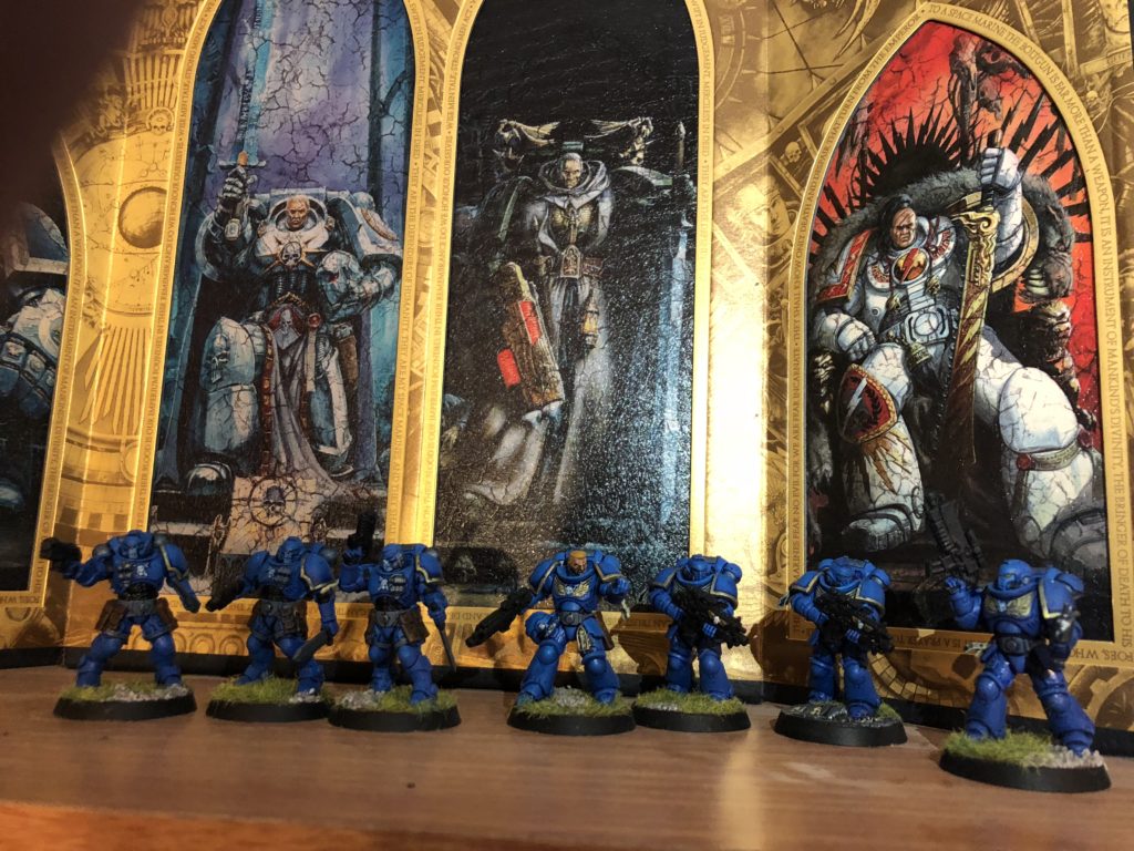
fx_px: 917
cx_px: 567
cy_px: 426
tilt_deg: +8.0
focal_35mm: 28
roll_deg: -1.3
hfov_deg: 63.4
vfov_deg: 49.7
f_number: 1.8
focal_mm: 4
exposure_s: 1/13
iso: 100
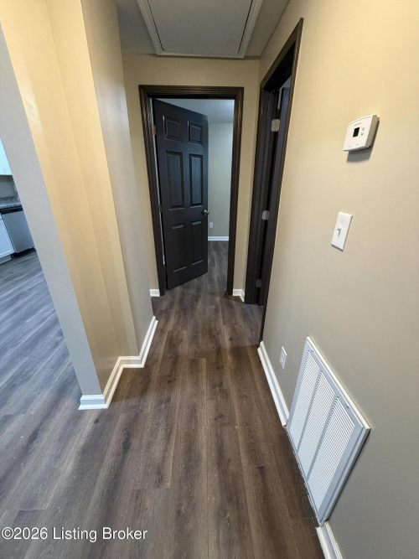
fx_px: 226
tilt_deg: -24.3
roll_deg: +0.4
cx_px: 210
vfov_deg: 102.1
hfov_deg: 85.7
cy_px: 280
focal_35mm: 14
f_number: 2.2
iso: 320
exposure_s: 1/60
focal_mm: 2.22
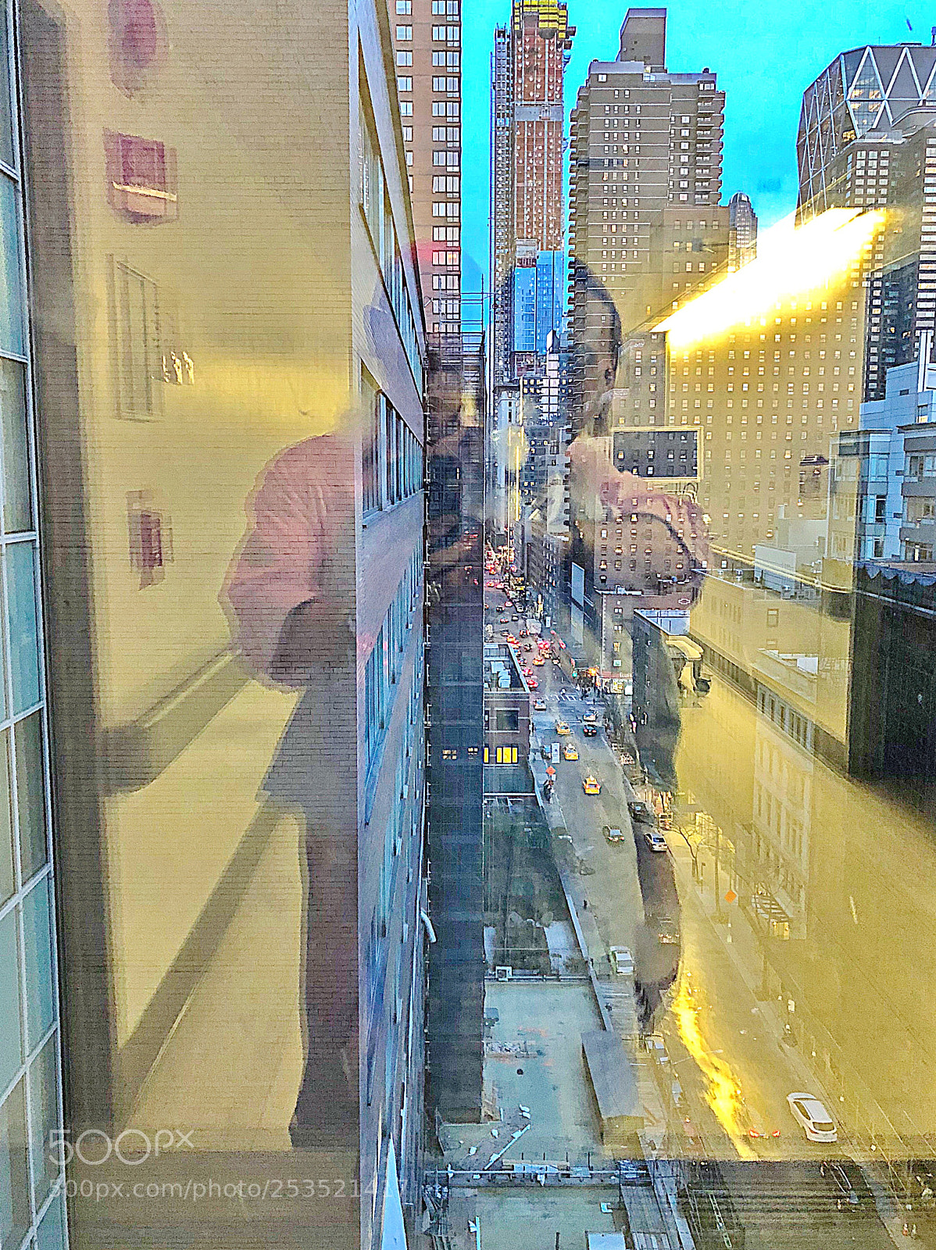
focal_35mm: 28
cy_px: 625
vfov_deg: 63.5
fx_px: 1011
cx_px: 468
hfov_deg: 49.7
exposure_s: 1/11
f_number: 1.8
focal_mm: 4
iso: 100
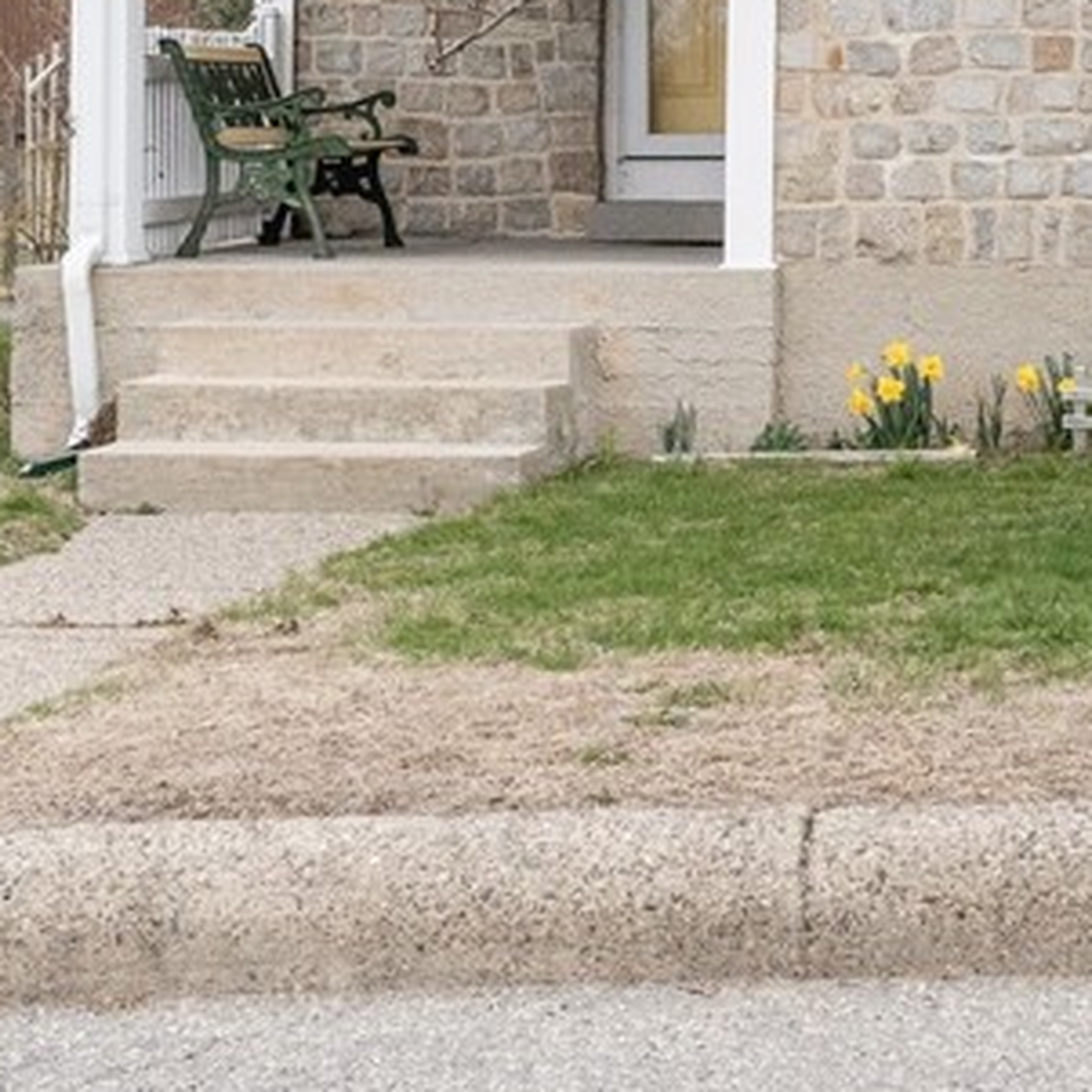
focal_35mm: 95
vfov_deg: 17.5
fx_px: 3391
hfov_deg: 17.5
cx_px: 1306
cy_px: -190
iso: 1600
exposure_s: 1/400
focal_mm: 21
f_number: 7.1
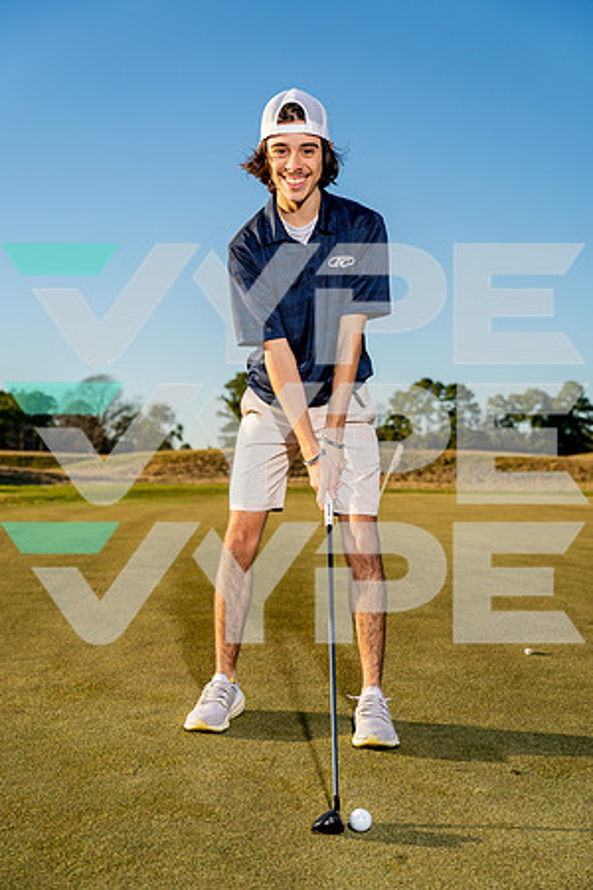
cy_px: 445
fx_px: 1211
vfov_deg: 40.3
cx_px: 296
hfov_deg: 27.5
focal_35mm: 49
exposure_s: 1/1250
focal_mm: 49
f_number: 4
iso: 100
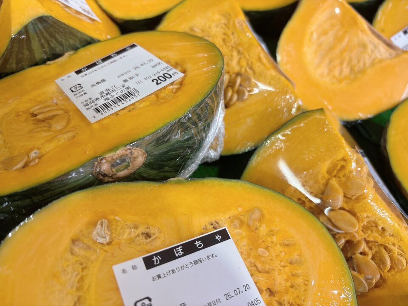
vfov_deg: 53.1
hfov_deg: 67.3
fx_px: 306
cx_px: 204
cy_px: 153
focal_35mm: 26
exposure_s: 1/60
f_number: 1.6
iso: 80
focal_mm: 5.96
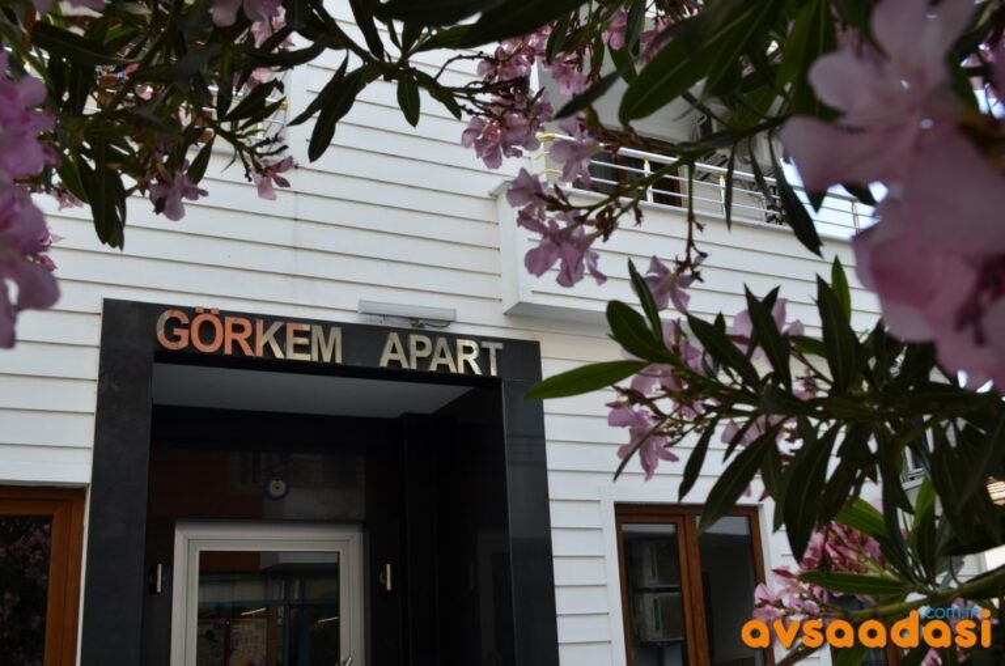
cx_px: 502
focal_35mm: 36
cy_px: 333
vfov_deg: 36.7
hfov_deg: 53.2
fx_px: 1003
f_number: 9.5
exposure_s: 1/60
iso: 220
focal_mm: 24
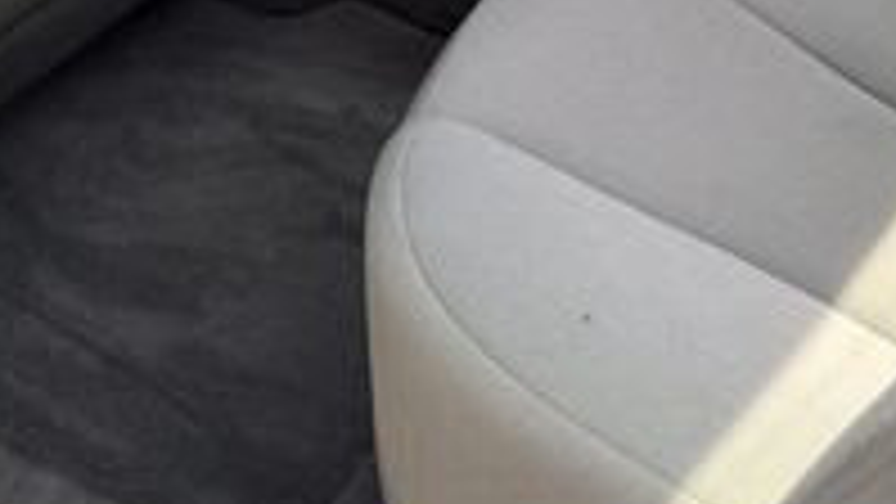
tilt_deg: -25.2
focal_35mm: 84
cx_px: 806
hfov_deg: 24.6
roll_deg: -1.4
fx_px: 1996
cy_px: -364
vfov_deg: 13.2
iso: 80
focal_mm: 6.76
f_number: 1.78
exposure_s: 1/575
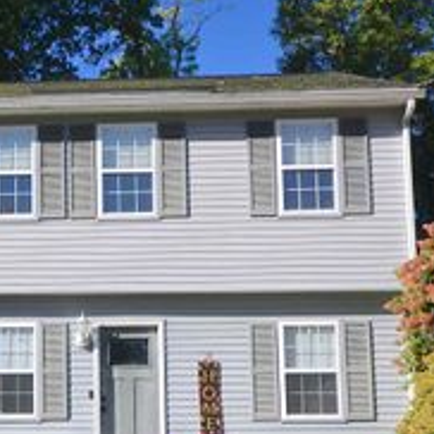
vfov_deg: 24.5
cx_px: 38
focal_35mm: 70
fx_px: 993
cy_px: 294
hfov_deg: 23.9
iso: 100
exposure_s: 1/250
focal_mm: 20
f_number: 8
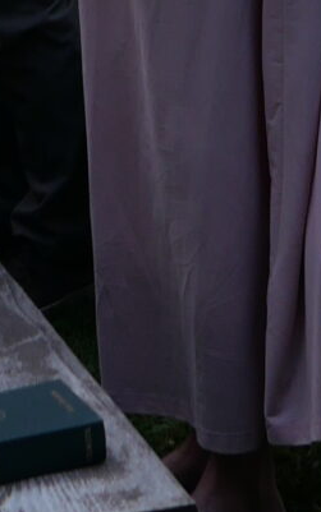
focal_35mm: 203
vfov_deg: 9.0
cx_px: 134
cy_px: -818
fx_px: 2838
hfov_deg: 6.5
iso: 200
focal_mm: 13.4
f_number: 5.6
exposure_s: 1/320
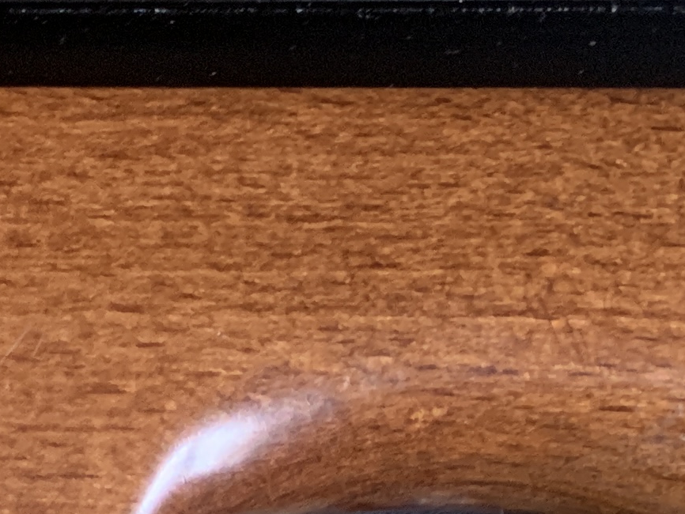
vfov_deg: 11.4
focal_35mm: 121
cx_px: -551
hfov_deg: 14.3
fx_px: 2395
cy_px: 935
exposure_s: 1/60
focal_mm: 4.25
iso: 250
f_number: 1.8
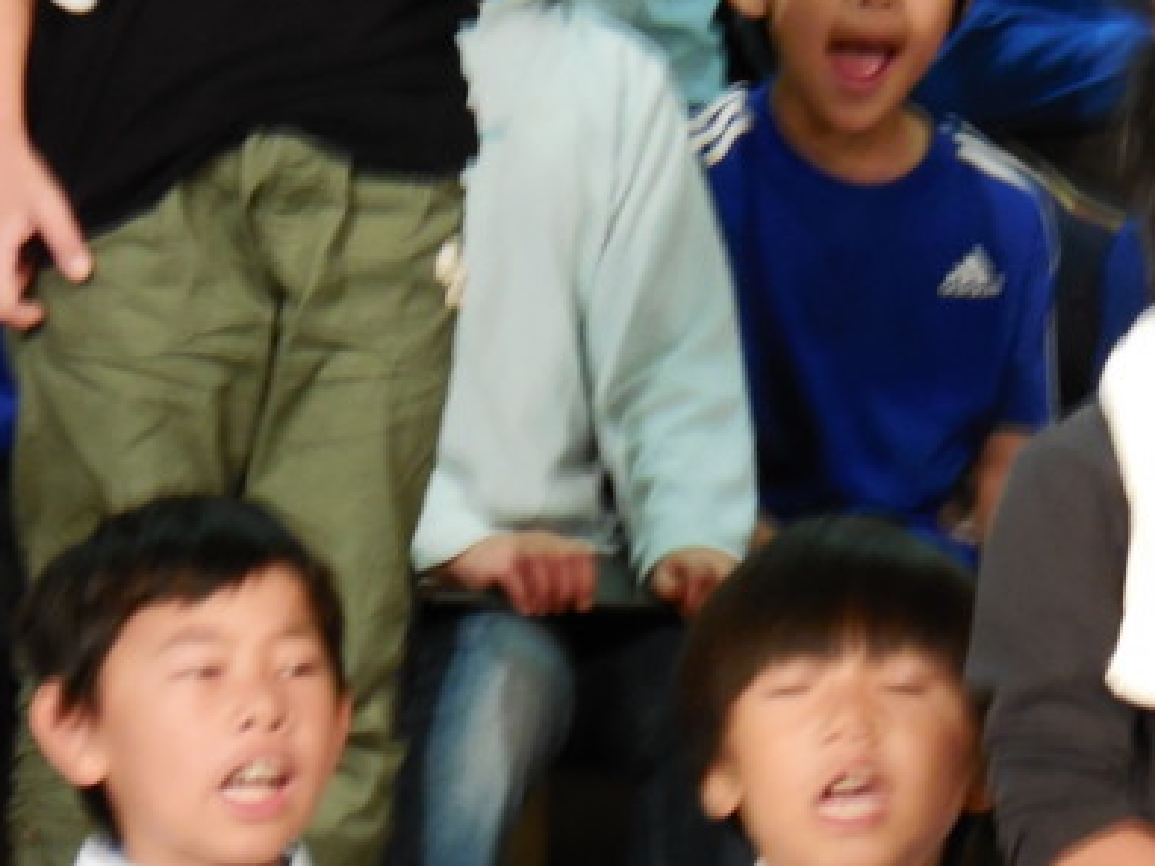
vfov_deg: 2.4
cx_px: 1031
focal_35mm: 618
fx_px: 20620
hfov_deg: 3.2
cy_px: 298
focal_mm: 54
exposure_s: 1/8
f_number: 6.5
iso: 500
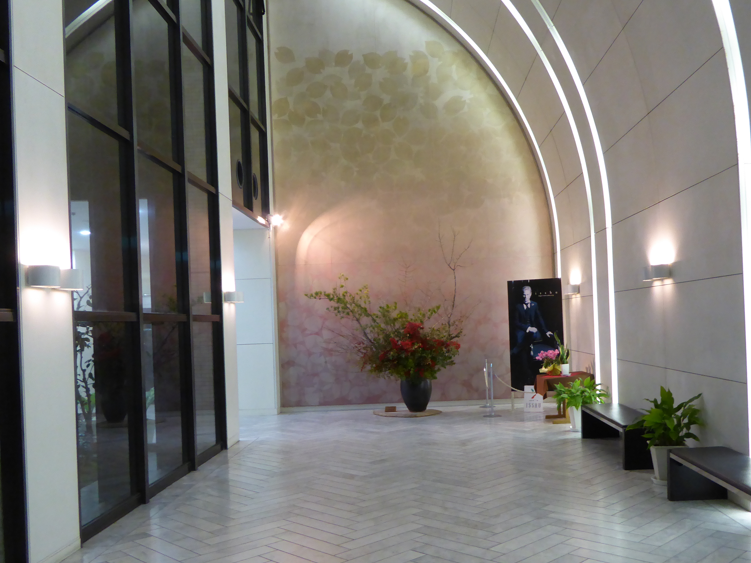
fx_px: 738
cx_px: 429
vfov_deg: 41.7
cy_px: 321
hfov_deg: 53.8
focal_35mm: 34
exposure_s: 1/10
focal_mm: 4.3
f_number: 3.3
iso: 400
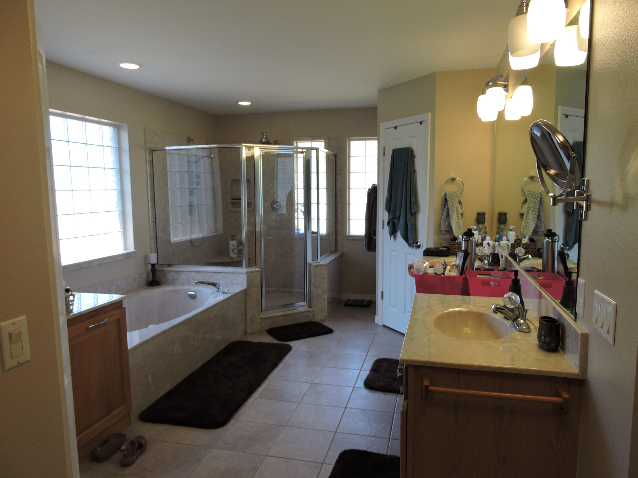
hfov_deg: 71.6
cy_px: 239
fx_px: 442
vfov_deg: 56.8
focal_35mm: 24
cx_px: 319
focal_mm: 4.3
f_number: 3.3
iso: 100
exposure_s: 1/30
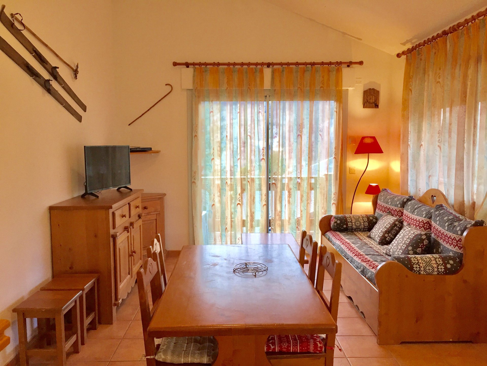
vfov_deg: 48.2
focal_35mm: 29
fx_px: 408
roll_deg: -0.1
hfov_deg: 61.7
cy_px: 183
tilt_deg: -6.7
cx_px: 244
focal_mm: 4.15
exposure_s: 1/33
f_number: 2.2
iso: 64
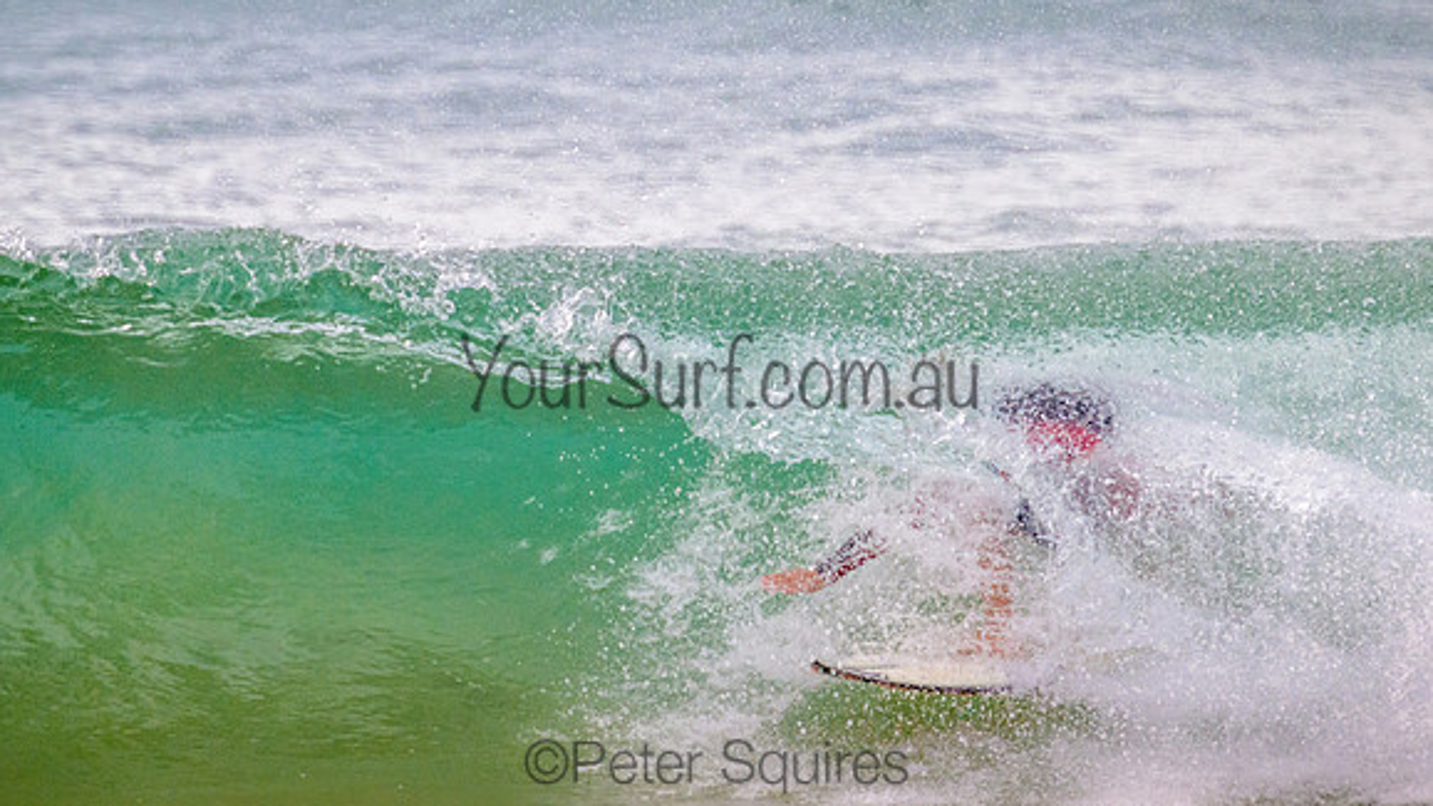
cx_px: 716
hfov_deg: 1.9
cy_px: 182
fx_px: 43237
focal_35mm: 1138
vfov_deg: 1.1
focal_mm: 800
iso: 1600
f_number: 11
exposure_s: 1/2000
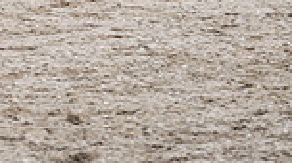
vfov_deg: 1.6
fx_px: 5791
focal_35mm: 749
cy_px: -191
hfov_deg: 2.9
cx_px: -113
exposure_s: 1/200
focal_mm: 187
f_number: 5.6
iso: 125
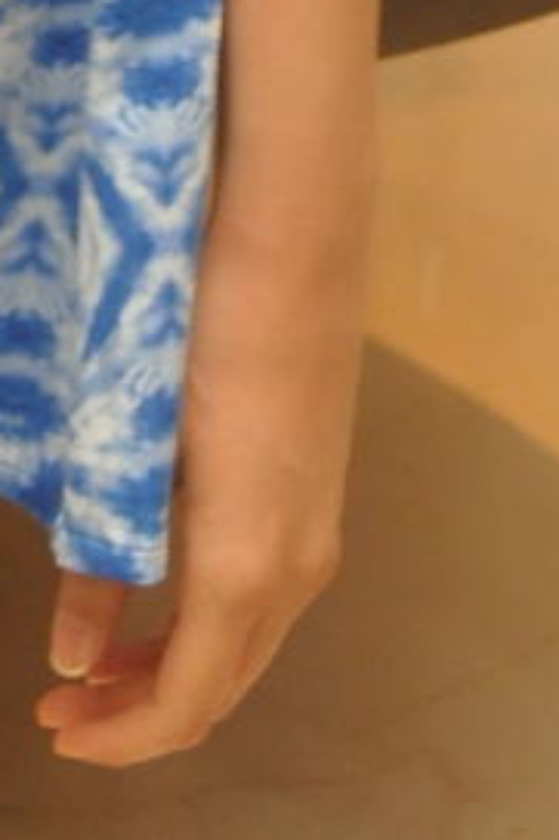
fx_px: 4524
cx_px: -361
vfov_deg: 9.0
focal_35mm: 194
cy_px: -1519
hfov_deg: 6.9
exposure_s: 1/125
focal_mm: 22
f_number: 3.8
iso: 1250
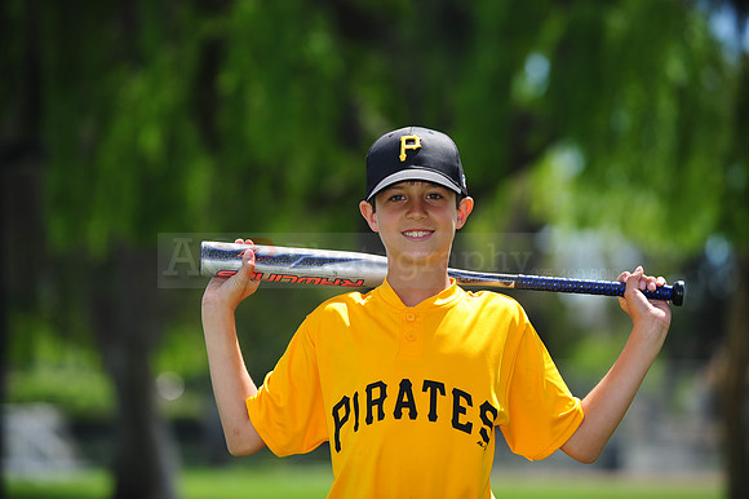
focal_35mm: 175
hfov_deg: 11.8
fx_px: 3639
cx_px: 374
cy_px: 250
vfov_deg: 7.8
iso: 200
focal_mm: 175
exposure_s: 1/1000
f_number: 4.5
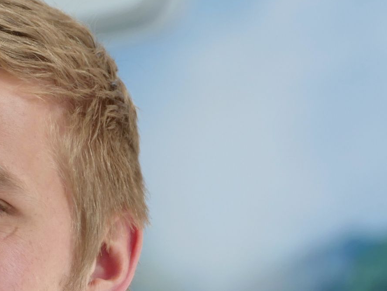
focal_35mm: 670
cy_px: 359
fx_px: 7494
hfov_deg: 3.0
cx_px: -91
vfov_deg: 2.2
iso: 125
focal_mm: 82.28
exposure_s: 1/100
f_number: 4
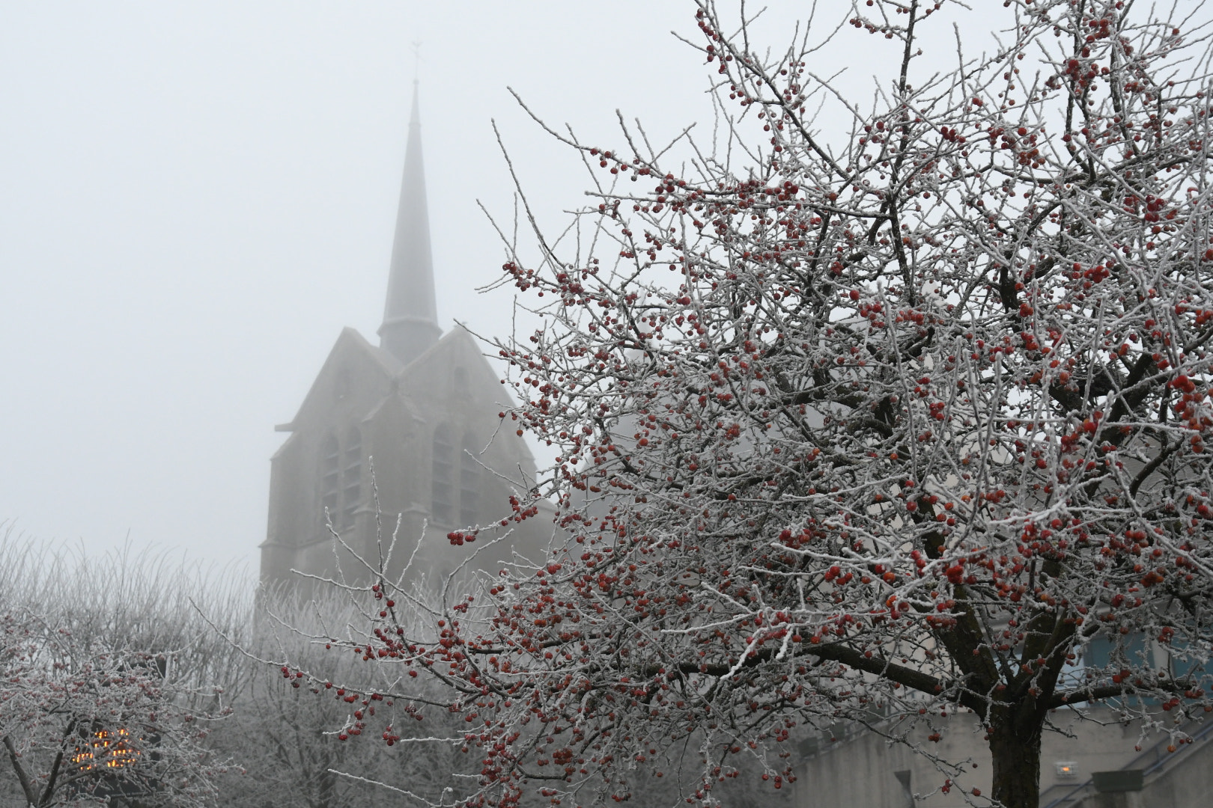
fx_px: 1213
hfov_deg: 53.1
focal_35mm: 36
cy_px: 404
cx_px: 606
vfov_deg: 36.9
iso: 1600
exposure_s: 1/1000
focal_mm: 24
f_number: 2.8
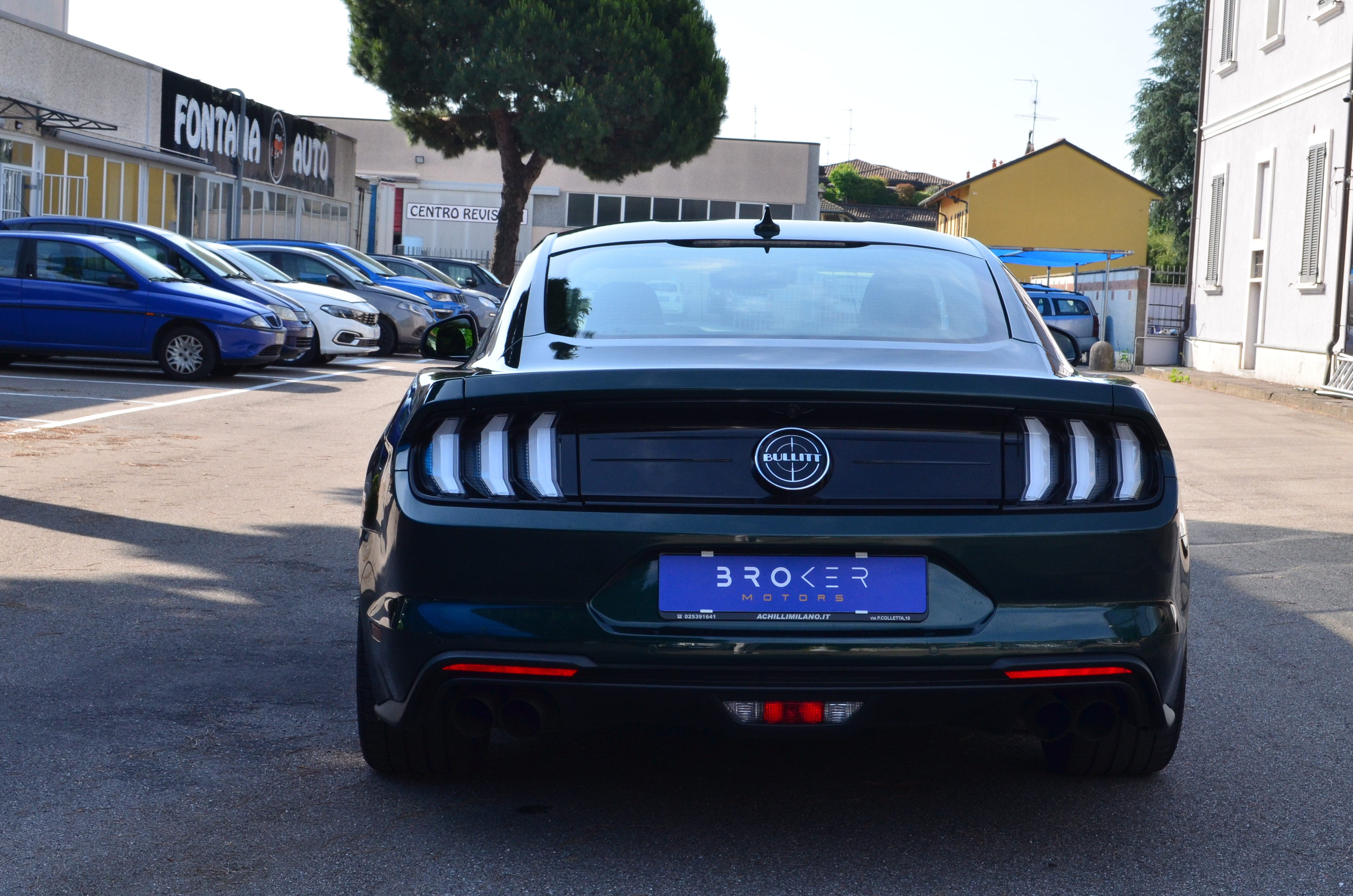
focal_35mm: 61
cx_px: 768
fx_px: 2288
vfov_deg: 22.2
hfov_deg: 32.9
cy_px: 453
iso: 400
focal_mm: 32
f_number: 10
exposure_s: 1/250
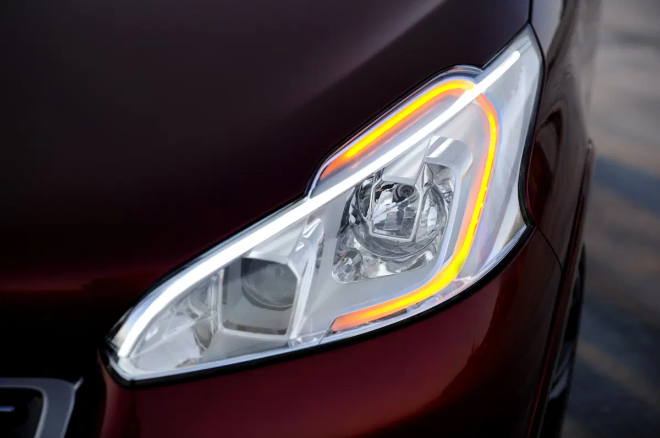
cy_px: 219
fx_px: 1099
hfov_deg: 33.4
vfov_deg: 22.6
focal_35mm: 60
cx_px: 330
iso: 100
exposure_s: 1/250
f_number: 2.8
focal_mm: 60
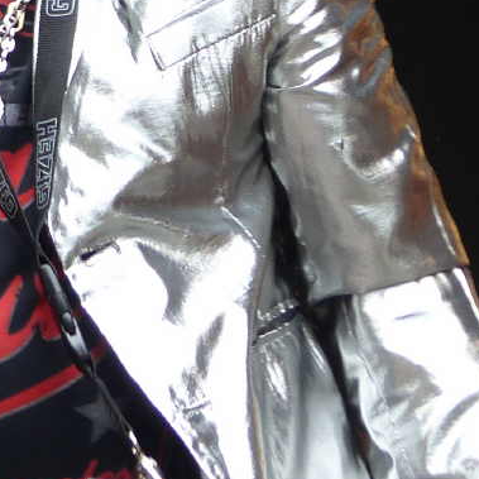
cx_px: 20
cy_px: -73
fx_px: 2521
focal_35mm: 161
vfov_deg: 10.7
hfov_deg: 10.8
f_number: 2.8
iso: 100
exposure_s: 1/100
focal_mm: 12.5
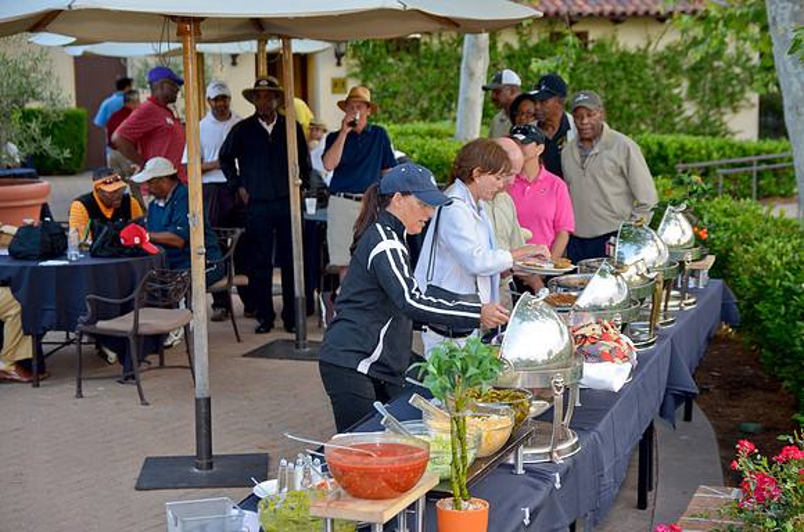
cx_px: 402
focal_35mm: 75
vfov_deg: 18.1
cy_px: 266
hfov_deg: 27.0
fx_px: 1671
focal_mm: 50
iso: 140
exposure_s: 1/200
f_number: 2.8
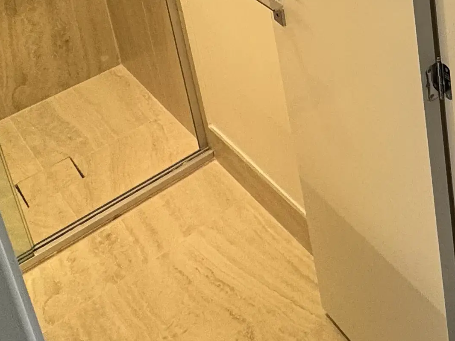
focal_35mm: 53
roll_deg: +0.3
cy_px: -192
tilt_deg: -17.2
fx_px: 697
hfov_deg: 28.6
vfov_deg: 22.0
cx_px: 611
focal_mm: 2.22
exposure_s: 1/120
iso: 64
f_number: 2.2
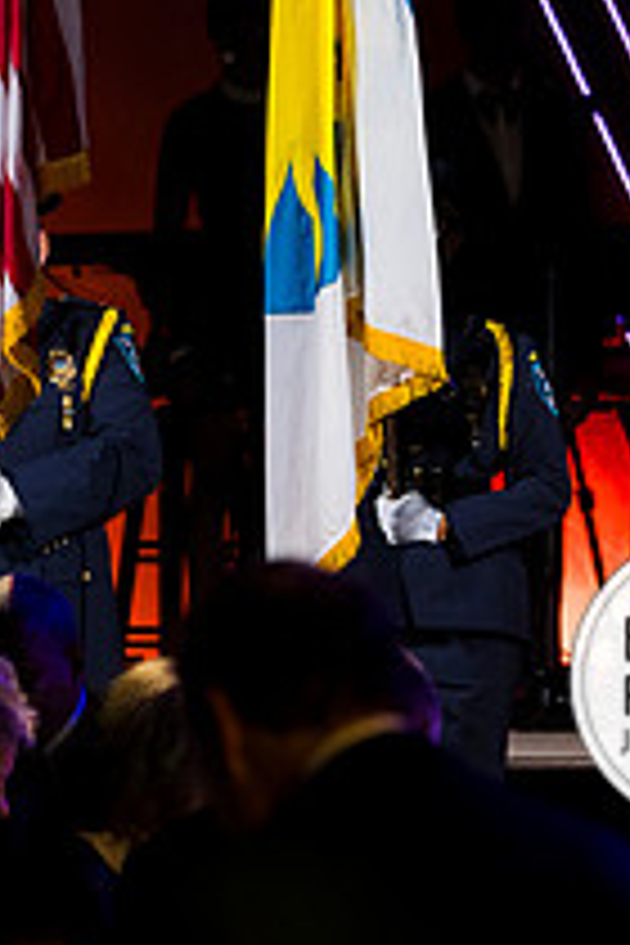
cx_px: 342
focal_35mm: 336
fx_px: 8819
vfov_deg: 6.1
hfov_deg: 4.1
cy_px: -40
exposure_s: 1/200
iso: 720
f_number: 3.5
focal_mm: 105
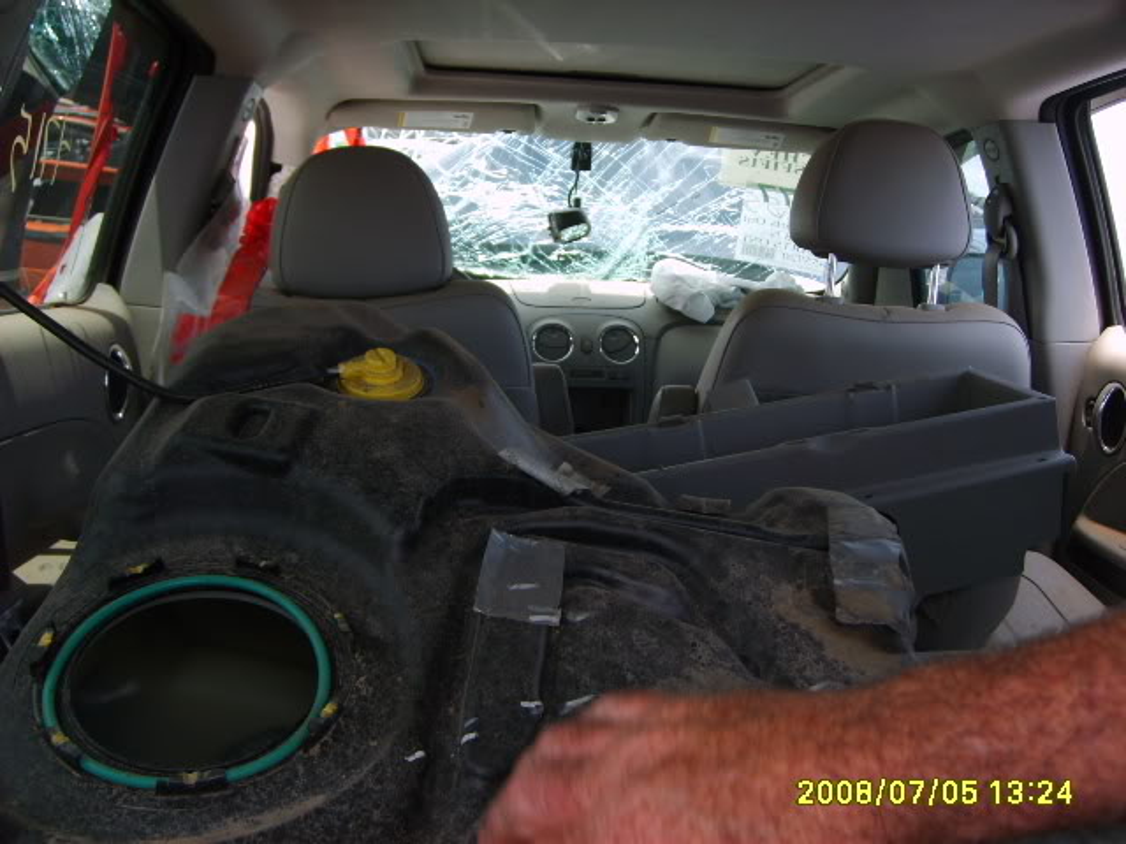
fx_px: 1138
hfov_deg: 52.6
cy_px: 422
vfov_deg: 40.7
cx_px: 563
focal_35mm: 35
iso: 50
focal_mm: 5.8
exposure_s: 1/125
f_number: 2.8
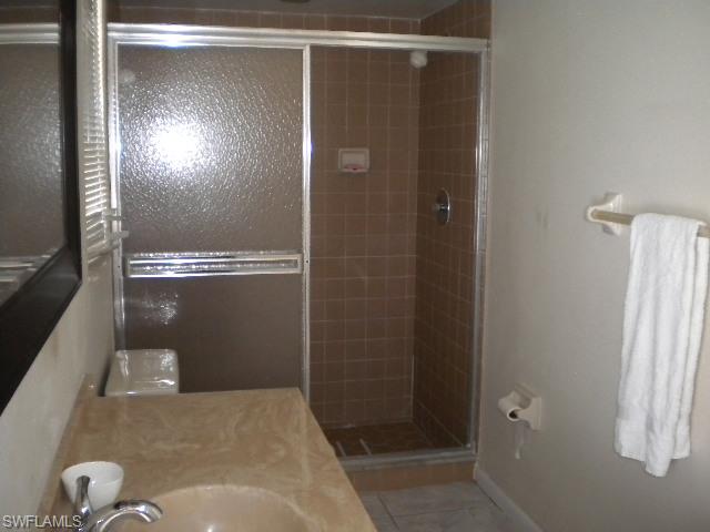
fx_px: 718
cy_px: 266
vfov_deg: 40.7
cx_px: 355
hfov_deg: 52.6
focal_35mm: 35
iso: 400
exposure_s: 1/30
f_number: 3.1
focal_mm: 6.3
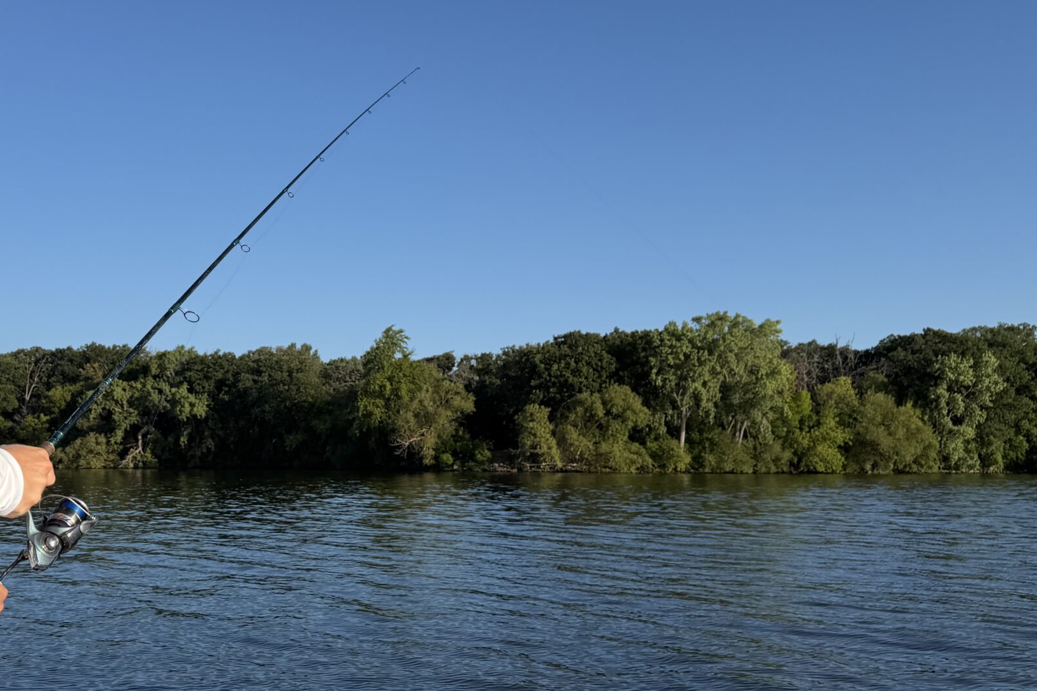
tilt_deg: +5.8
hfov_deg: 47.4
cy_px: 331
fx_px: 1152
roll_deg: -1.6
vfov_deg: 33.4
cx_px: 320
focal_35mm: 40
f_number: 1.78
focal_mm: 6.76
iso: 80
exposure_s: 1/4975
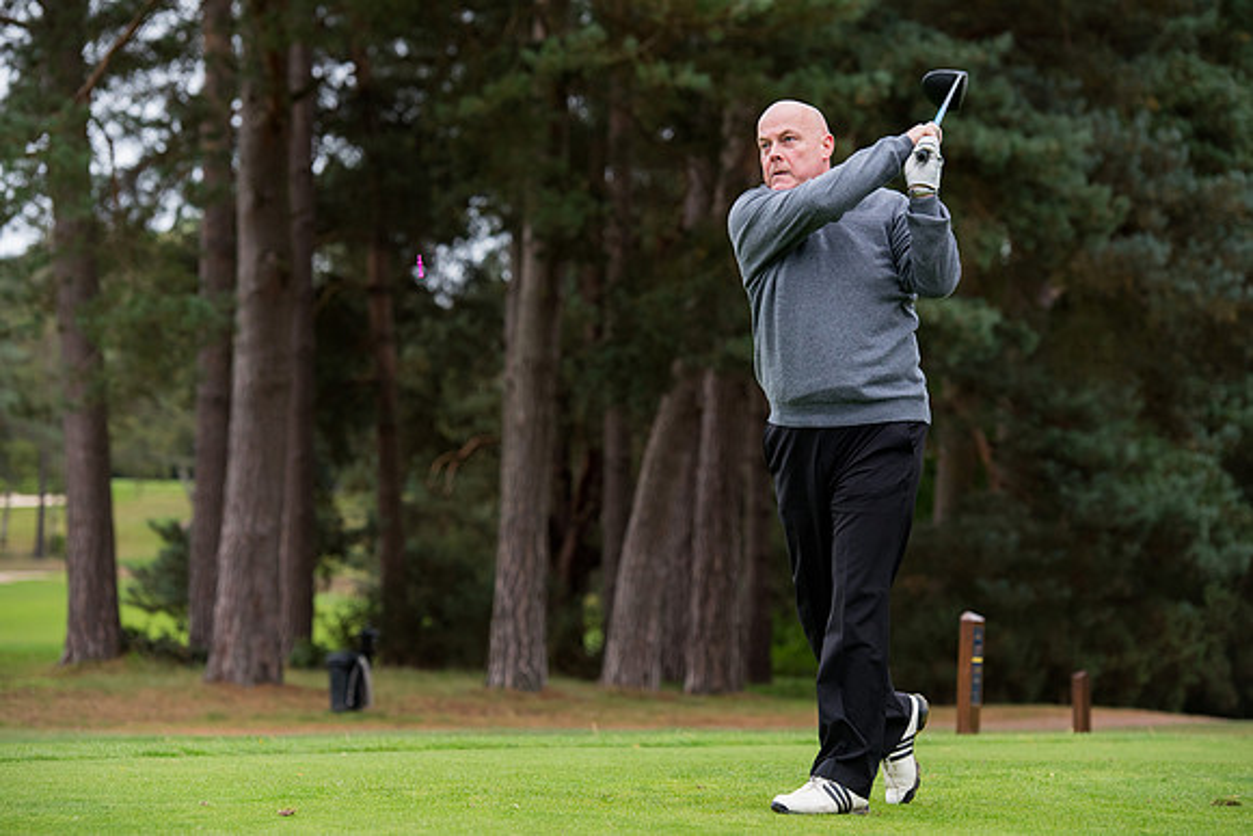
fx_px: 4038
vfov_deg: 11.8
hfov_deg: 17.6
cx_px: 626
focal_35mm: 116
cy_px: 418
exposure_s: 1/1000
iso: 800
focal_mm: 116
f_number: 4
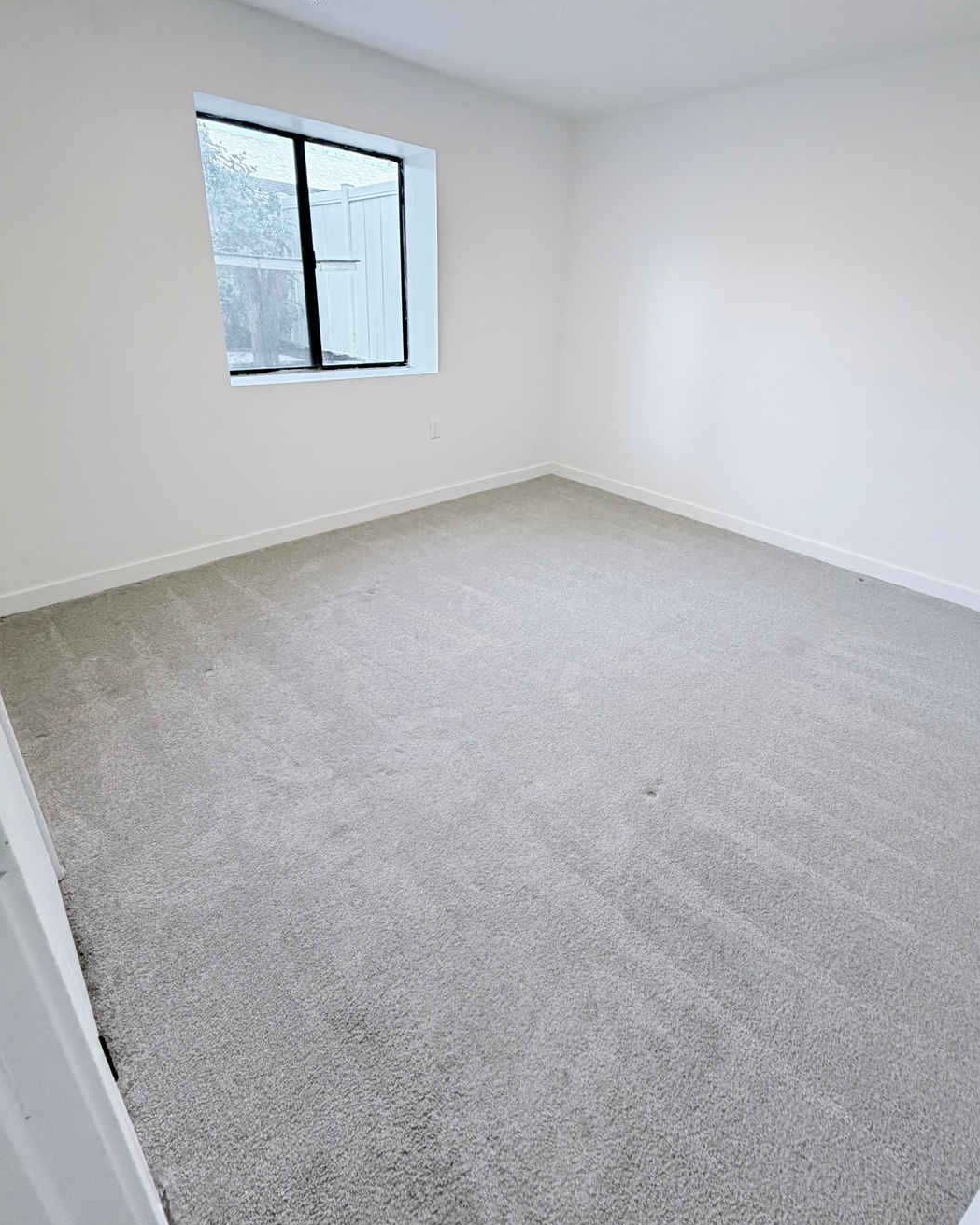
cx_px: 530
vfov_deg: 92.4
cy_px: 520
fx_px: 580
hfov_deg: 80.2
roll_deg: -3.3
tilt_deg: -20.5
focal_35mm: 16
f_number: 2.2
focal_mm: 2.22
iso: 250
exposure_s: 1/120
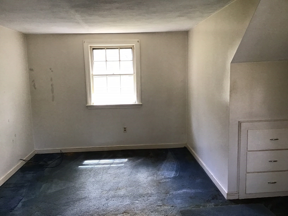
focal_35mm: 31
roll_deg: +2.7
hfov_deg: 58.4
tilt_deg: -8.9
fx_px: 258
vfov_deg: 45.4
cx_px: 144
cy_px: 108
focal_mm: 3.3
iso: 50
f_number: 2.4
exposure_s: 1/30
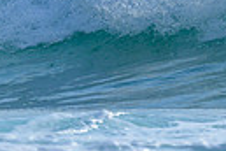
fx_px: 22567
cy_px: -92
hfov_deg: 0.6
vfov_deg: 0.4
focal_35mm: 3595
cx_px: 361
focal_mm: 800
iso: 250
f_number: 6.3
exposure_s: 1/2000
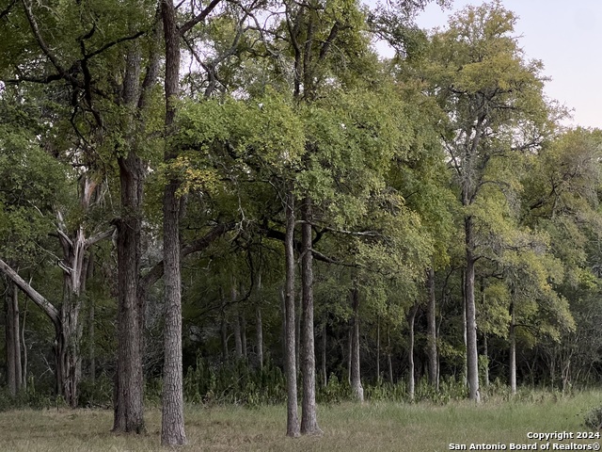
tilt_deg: +5.5
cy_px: 226
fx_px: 1339
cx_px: 301
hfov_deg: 25.3
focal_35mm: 77
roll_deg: +2.8
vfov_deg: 19.1
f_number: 2.8
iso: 250
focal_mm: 9
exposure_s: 1/60
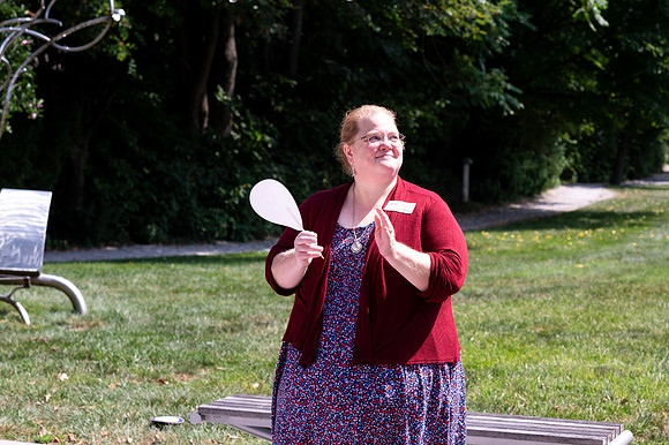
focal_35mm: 94
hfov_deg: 21.6
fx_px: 1752
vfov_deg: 14.5
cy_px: 183
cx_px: 334
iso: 100
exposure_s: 1/320
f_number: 6.3
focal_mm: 80
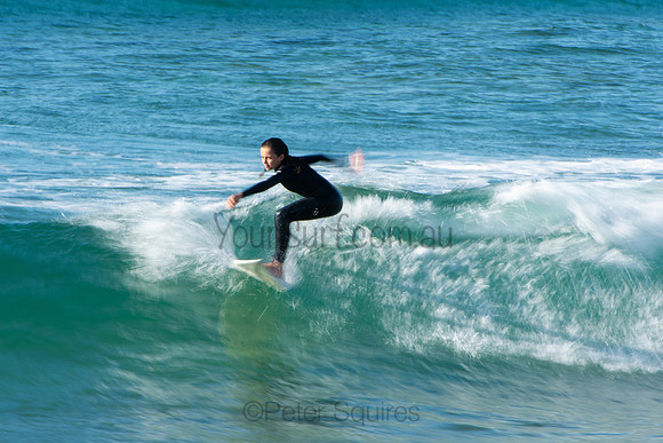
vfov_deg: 2.3
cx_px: 332
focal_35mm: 600
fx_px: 11052
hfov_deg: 3.4
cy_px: 222
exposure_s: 1/20
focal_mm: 400
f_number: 22
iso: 100
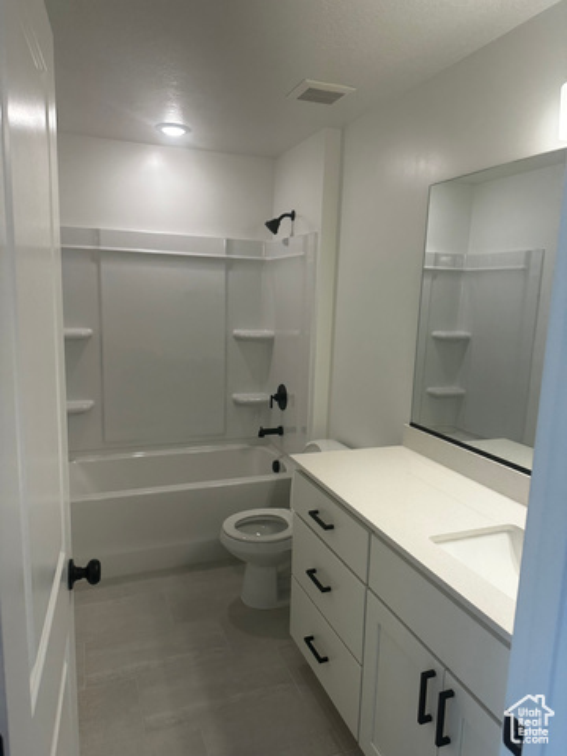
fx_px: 524
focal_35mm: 24
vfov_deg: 71.6
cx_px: 284
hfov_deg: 56.8
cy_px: 378
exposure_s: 1/120
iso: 64
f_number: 1.78
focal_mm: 6.86
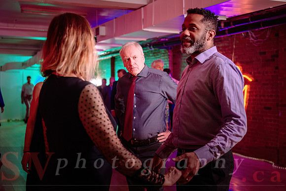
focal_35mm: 51
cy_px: 89
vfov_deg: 26.3
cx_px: 153
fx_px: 409
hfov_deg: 38.5
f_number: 3.5
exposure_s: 1/125
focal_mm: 48
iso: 1000
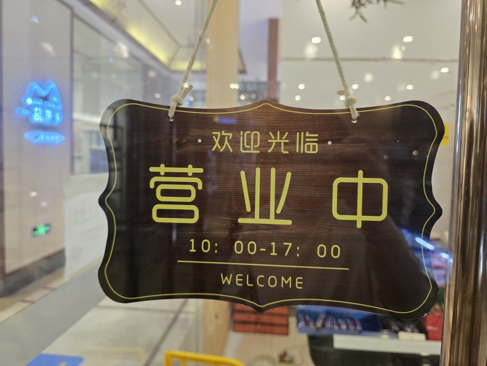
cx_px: 244
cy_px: 183
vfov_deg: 58.9
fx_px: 324
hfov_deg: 73.9
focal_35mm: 23
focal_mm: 6.3
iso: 640
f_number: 1.7
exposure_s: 1/100
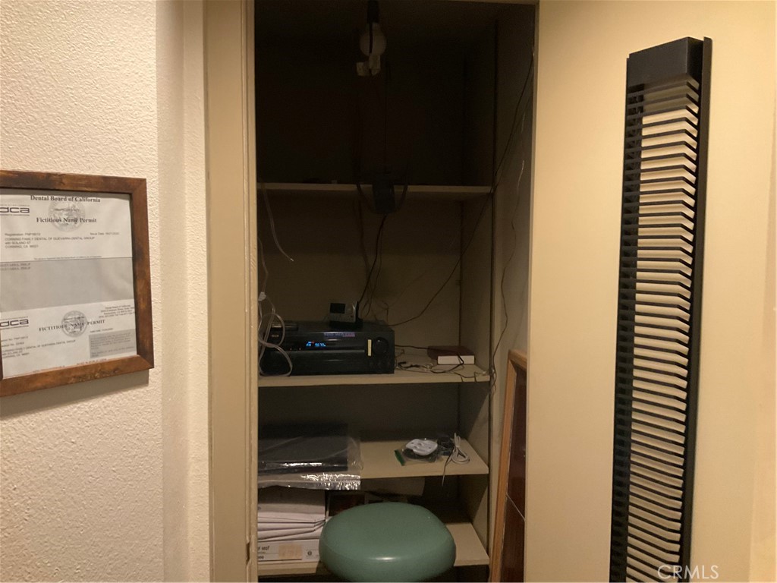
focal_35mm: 29
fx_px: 651
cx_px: 388
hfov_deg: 61.7
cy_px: 292
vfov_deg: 48.2
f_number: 1.8
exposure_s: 1/33
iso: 250
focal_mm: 3
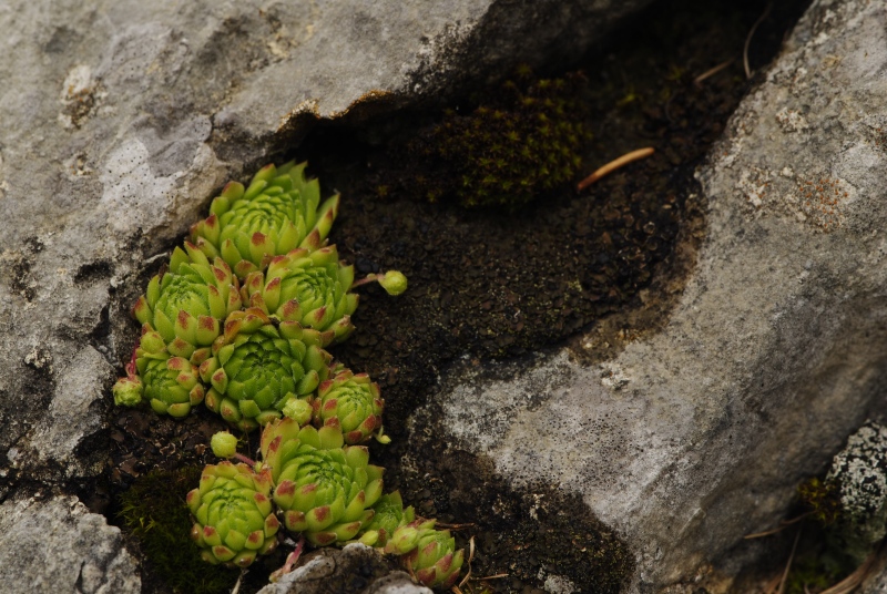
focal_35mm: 128
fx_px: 3146
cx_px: 444
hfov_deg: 16.0
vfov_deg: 10.8
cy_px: 297
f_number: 9
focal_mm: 85
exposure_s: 1/250
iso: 100
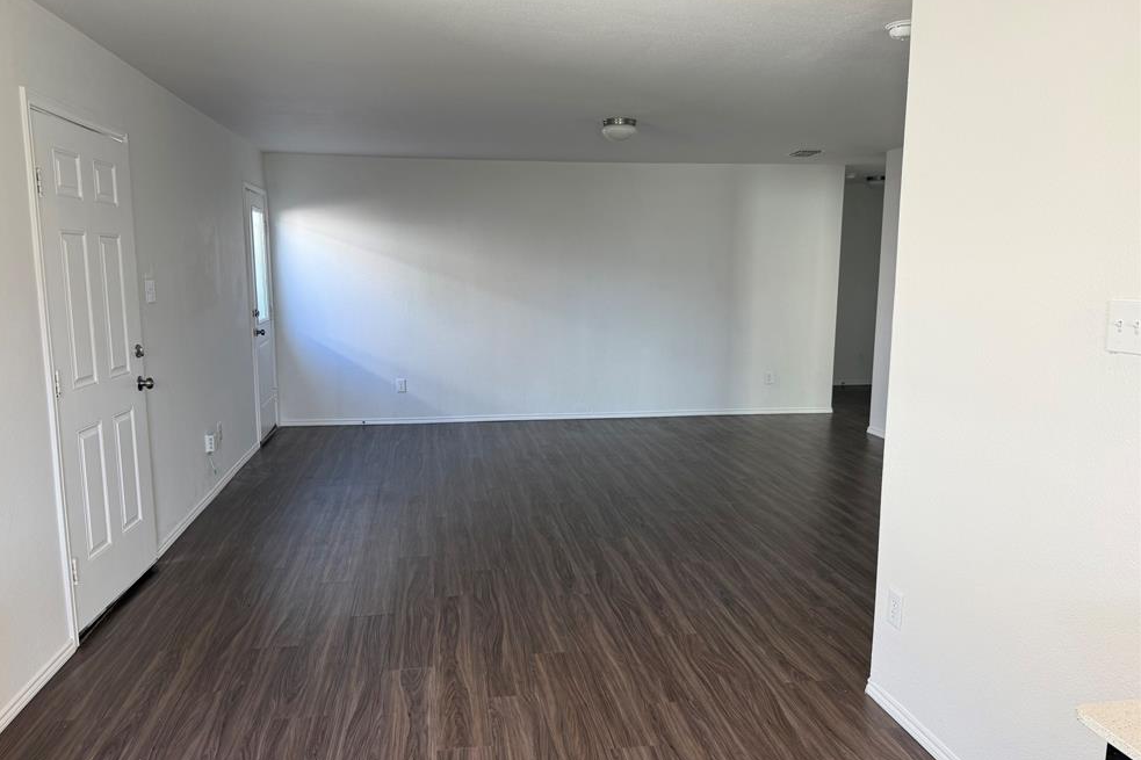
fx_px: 824
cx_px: 548
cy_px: 393
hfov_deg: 69.4
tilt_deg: -8.2
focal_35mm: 26
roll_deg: -1.0
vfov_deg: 49.5
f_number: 1.78
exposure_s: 1/120
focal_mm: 6.76
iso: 125
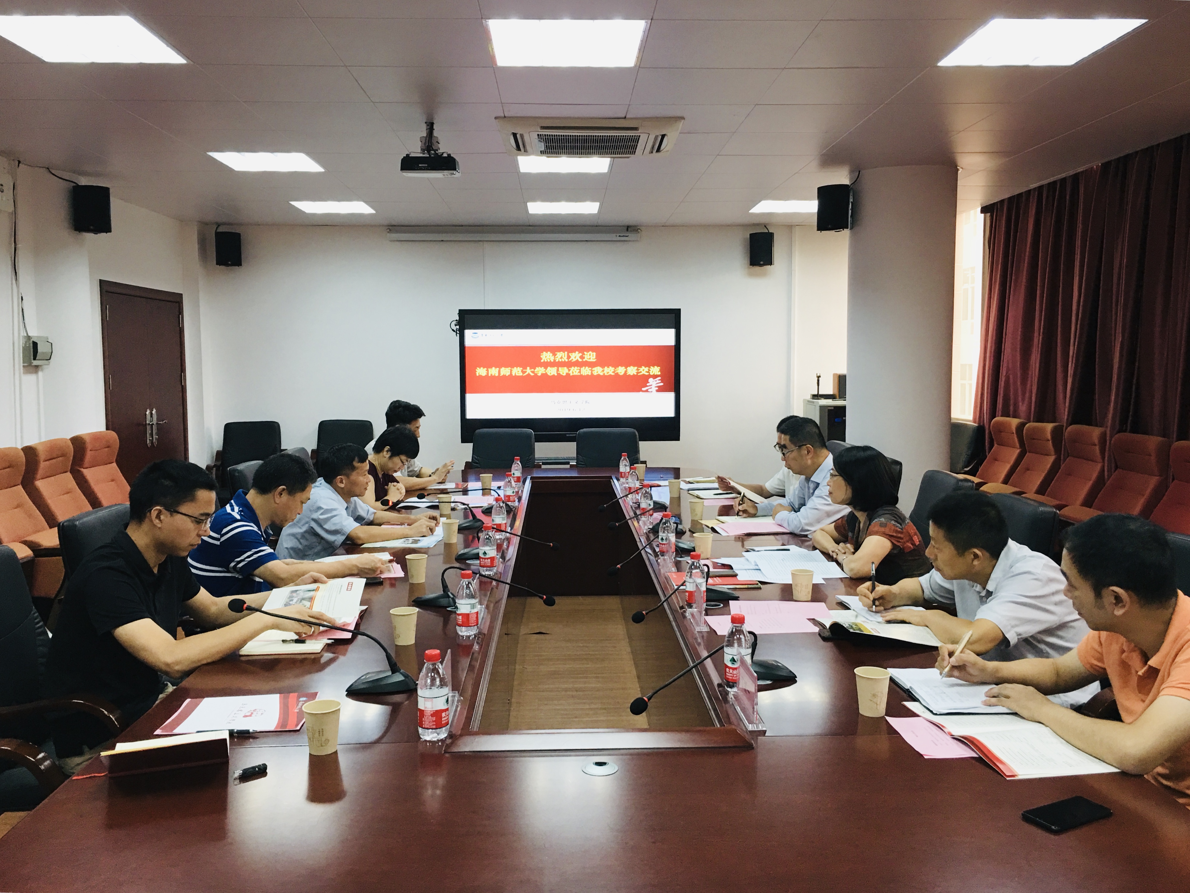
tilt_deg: -2.9
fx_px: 997
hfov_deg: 61.7
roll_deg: +1.3
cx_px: 595
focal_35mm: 29
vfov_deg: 48.2
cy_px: 446
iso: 50
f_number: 2.2
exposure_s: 1/33
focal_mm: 4.15
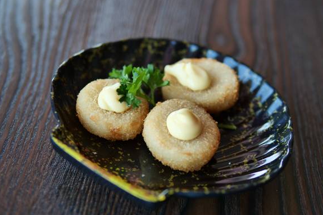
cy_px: 120
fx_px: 475
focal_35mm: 53
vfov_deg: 25.5
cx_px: 162
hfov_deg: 37.5
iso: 200
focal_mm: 25
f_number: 1.8
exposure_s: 1/200
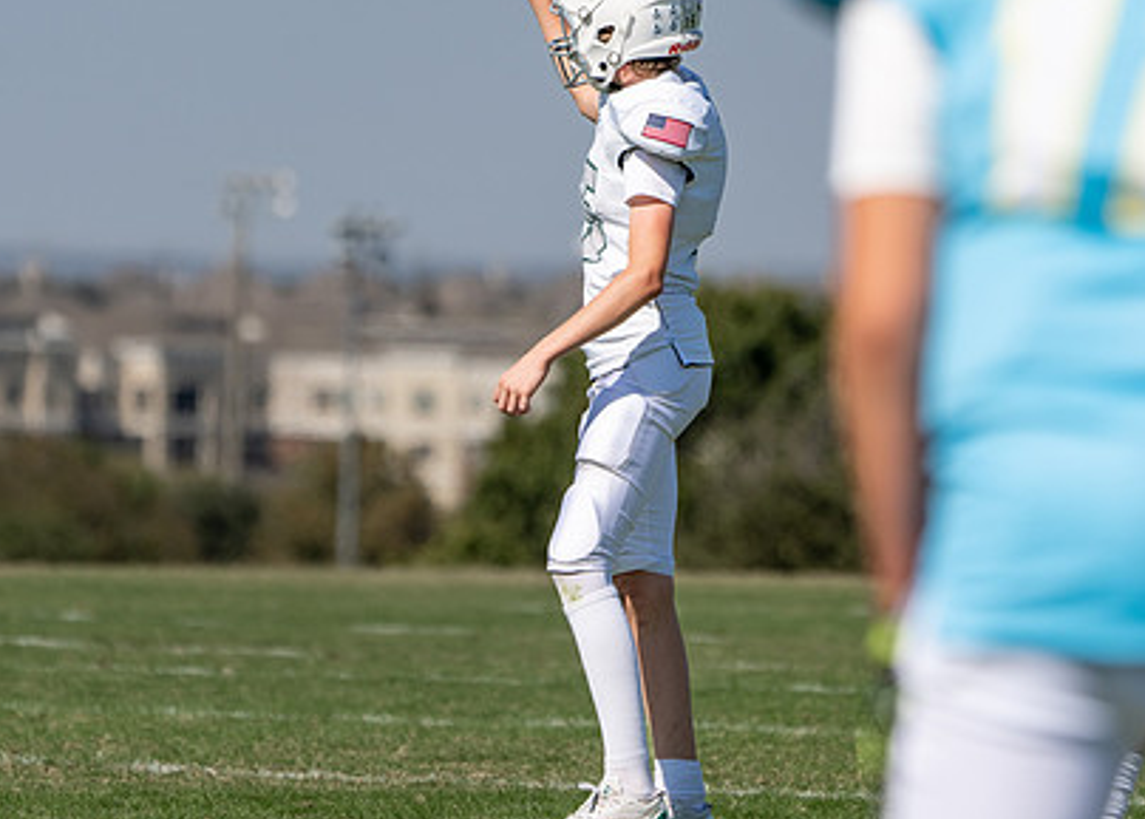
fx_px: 18187
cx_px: 626
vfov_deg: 2.6
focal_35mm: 559
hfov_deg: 3.6
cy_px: 358
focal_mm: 282
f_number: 5.6
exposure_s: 1/1250
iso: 100
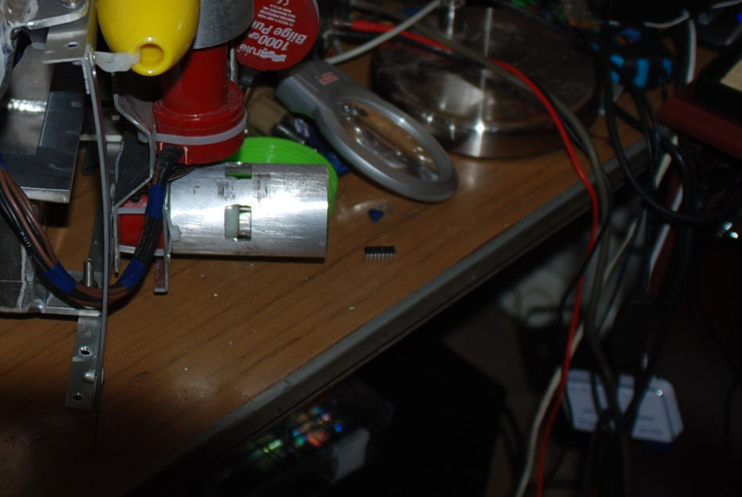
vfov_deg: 16.9
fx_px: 1651
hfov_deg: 24.3
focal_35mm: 80
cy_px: 53
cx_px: 24
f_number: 2.8
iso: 100
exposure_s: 1/60
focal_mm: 26
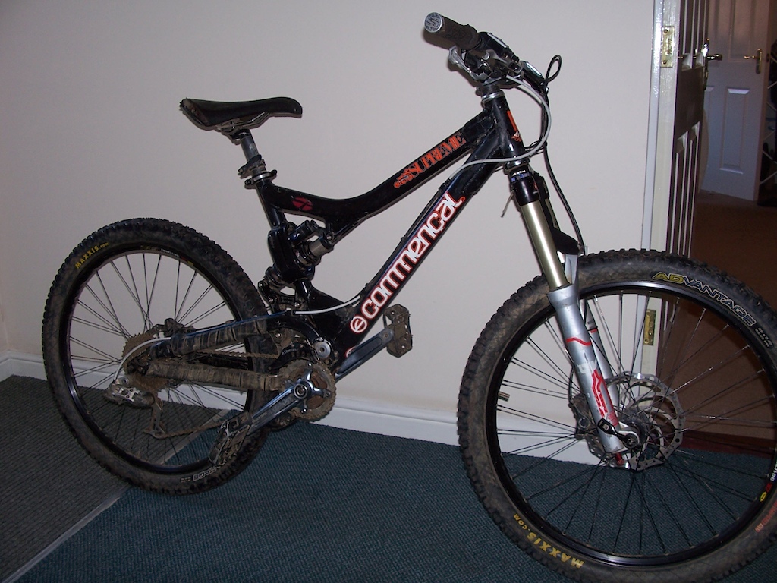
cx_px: 388
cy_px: 292
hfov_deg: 52.6
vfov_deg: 40.7
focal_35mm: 35
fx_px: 786
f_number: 2.8
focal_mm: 6
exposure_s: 1/60
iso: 80
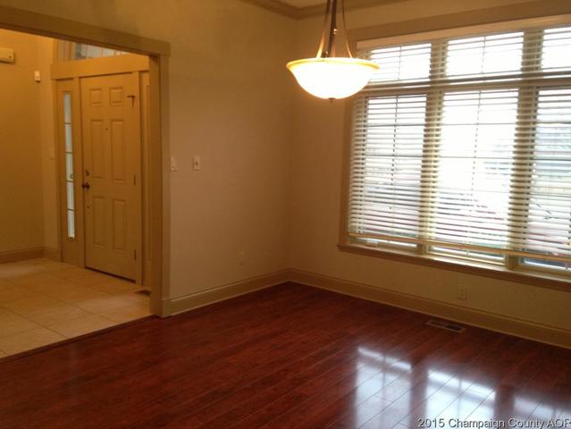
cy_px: 214
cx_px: 286
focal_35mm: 33
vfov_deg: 43.0
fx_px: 545
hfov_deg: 55.3
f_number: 2.4
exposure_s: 1/20
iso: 160
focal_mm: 4.13
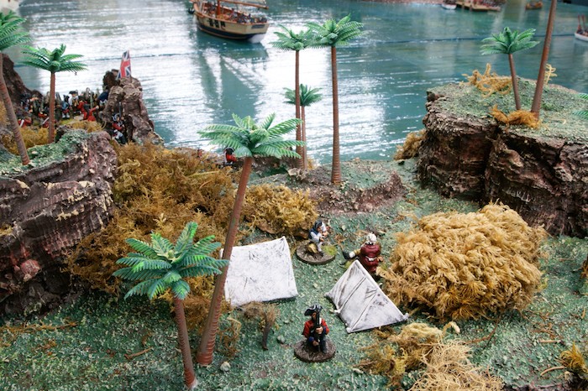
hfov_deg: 62.0
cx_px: 294
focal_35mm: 30
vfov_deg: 43.6
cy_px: 196
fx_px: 490
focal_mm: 20
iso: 100
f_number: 20
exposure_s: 2
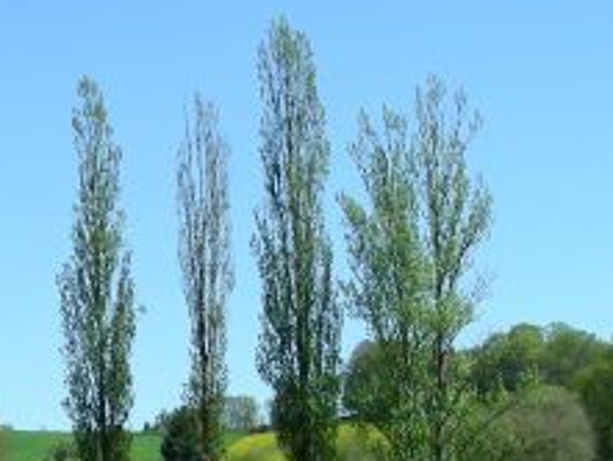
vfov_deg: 12.9
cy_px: 653
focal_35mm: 110
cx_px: 116
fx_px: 1949
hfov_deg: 17.7
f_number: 4
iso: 50
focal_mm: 6.3
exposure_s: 1/550
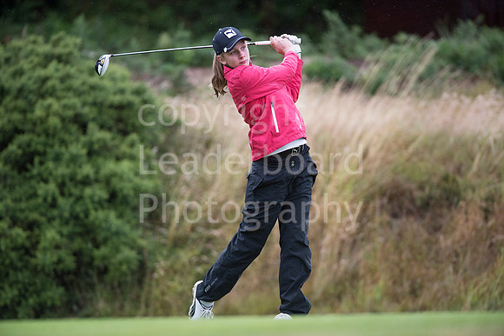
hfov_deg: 6.9
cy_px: 168
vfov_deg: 4.6
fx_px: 4201
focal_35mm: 300
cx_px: 252
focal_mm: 300
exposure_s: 1/1250
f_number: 4
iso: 1250
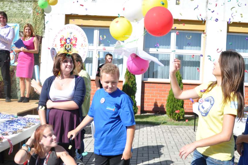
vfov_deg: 34.4
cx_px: 140
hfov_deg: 49.9
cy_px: 90
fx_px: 266
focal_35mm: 39
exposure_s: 1/3000
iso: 500
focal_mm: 21
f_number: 3.8
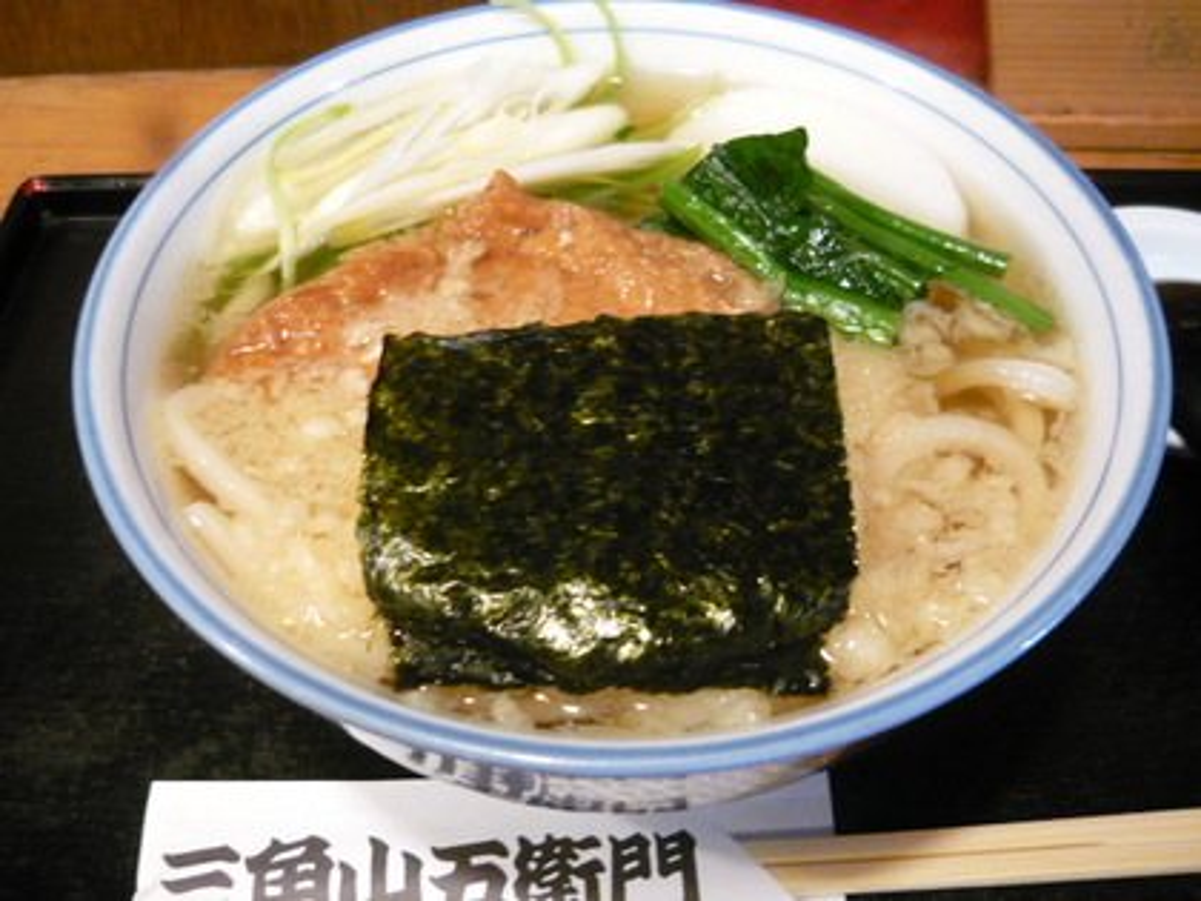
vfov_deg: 42.9
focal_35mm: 33
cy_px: 450
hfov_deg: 55.4
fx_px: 1145
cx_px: 600
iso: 400
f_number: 2.8
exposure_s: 1/10
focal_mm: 5.5
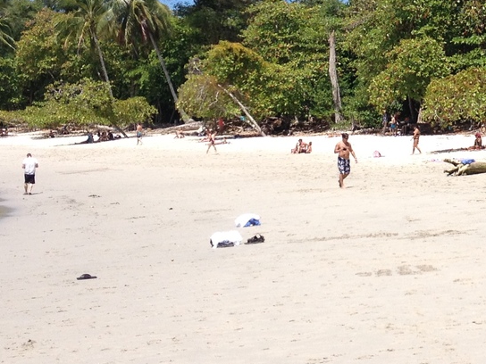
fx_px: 1446
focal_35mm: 103
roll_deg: -1.8
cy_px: 56
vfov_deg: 14.3
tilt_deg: +1.7
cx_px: 471
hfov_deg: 18.6
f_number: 2.4
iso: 50
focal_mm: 4.28
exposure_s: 1/1783
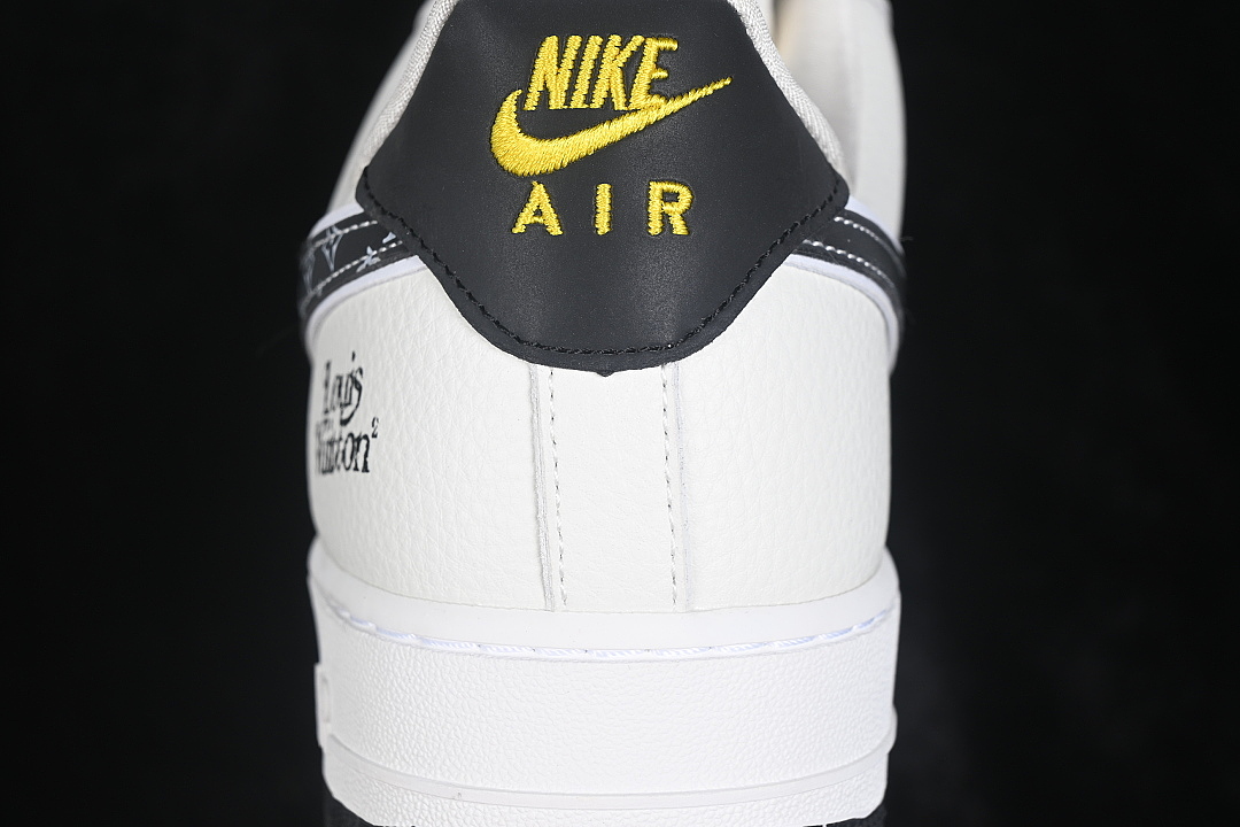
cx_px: 620
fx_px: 2583
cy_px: 414
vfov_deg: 18.2
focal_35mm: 75
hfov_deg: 27.0
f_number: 7.1
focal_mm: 50
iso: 160
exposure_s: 1/80
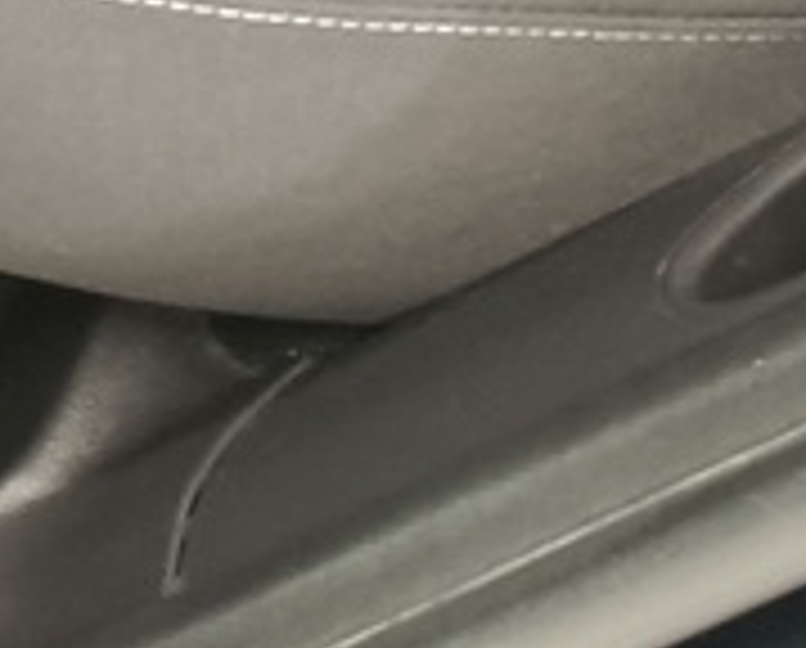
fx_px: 4494
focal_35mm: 188
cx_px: 216
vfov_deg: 7.2
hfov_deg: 10.2
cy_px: -1400
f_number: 1.88
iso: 1093
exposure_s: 1/25
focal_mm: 5.59
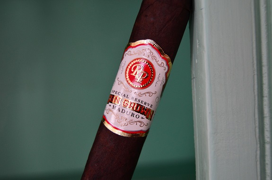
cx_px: 136
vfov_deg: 25.6
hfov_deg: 37.9
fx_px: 396
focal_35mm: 52
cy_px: 90
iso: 500
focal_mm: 35
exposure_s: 1/30
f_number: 4.5
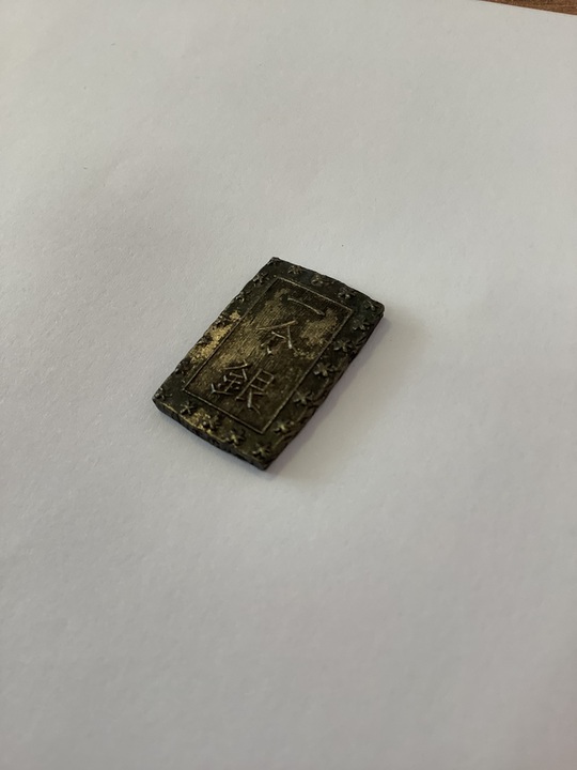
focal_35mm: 31
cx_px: 288
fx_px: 689
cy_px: 385
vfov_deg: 58.4
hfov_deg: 45.4
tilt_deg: -58.7
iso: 40
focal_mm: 3.3
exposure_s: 1/100
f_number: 2.4
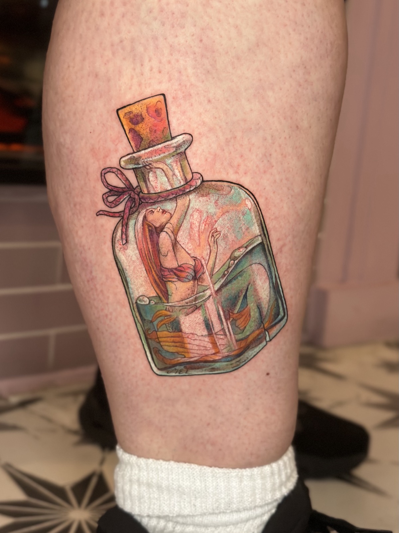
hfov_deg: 30.3
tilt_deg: -8.0
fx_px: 738
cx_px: 200
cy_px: 266
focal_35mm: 48
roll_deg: -6.5
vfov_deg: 39.7
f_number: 1.78
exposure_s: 1/60
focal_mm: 6.86
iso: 400
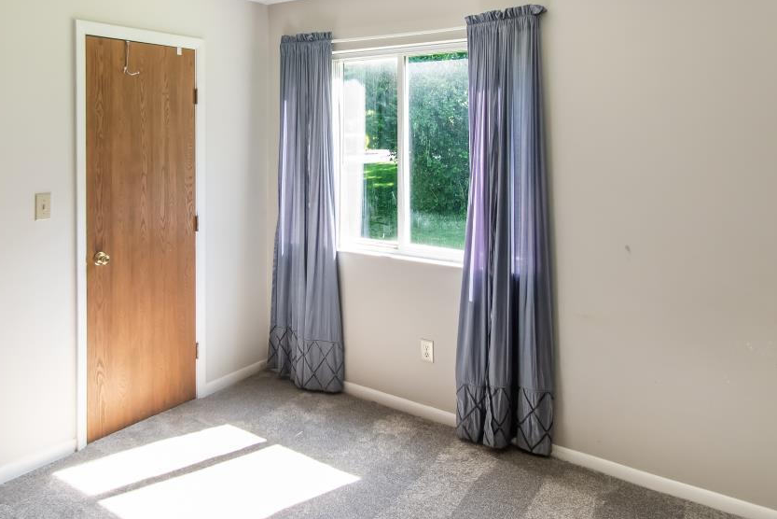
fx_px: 583
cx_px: 317
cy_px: 195
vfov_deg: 47.5
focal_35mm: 27
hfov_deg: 66.8
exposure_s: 1/90
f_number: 4.8
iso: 200
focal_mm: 10
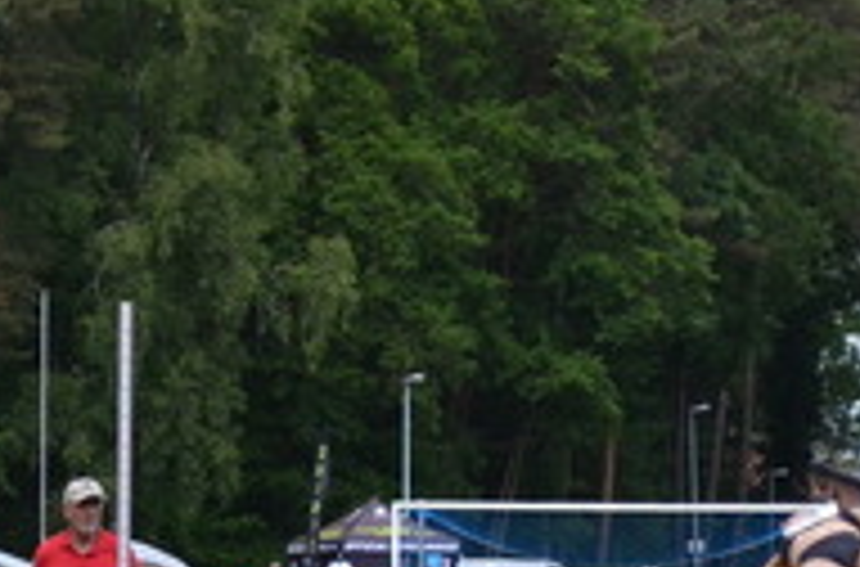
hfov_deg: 6.0
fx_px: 8145
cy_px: 261
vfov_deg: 4.0
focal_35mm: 342
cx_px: 711
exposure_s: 1/1000
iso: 400
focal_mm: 55
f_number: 5.6
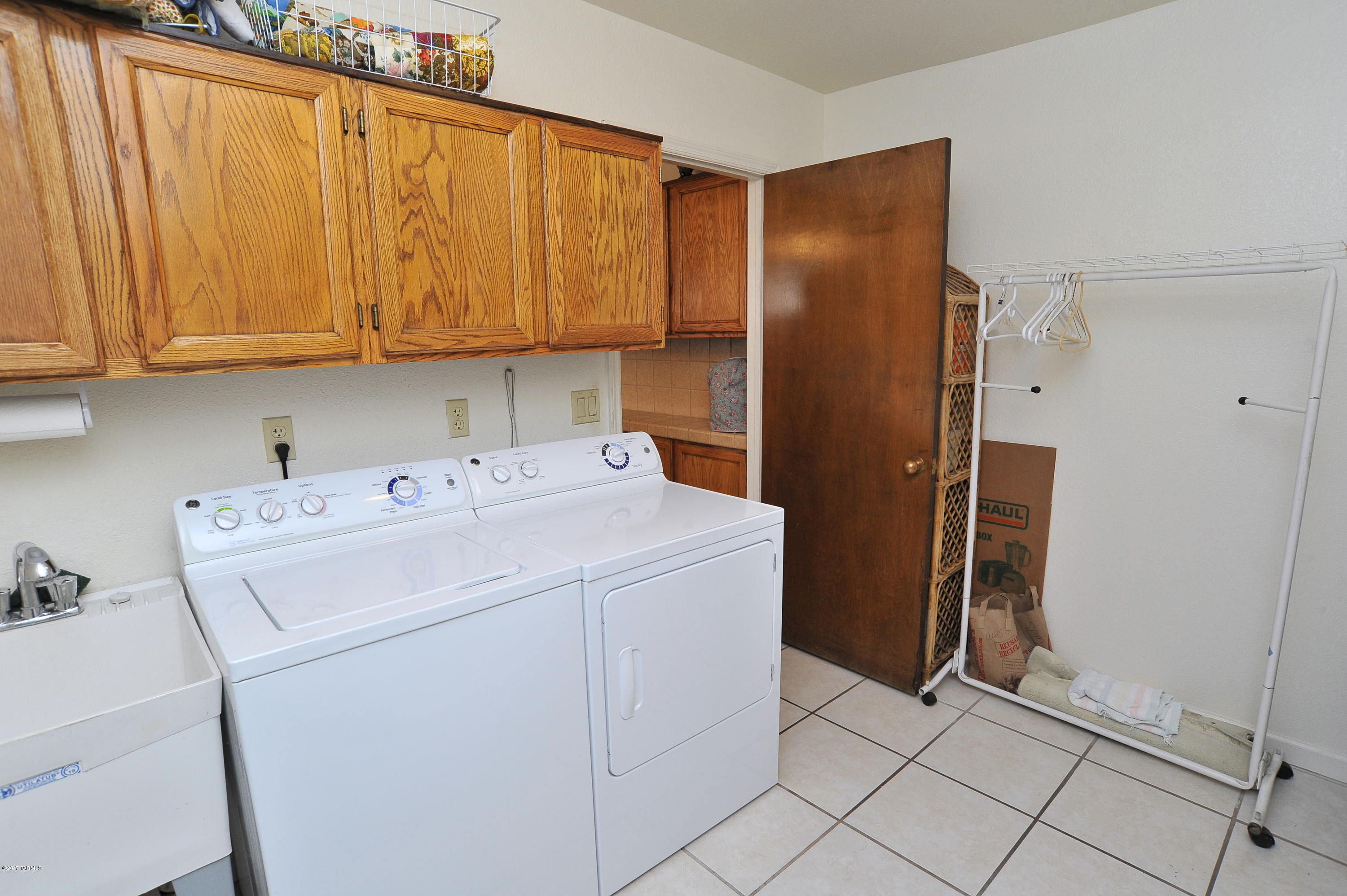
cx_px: 674
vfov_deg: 67.3
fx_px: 673
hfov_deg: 90.0
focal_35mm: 18
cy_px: 448
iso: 1000
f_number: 11
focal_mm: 18
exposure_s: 1/40
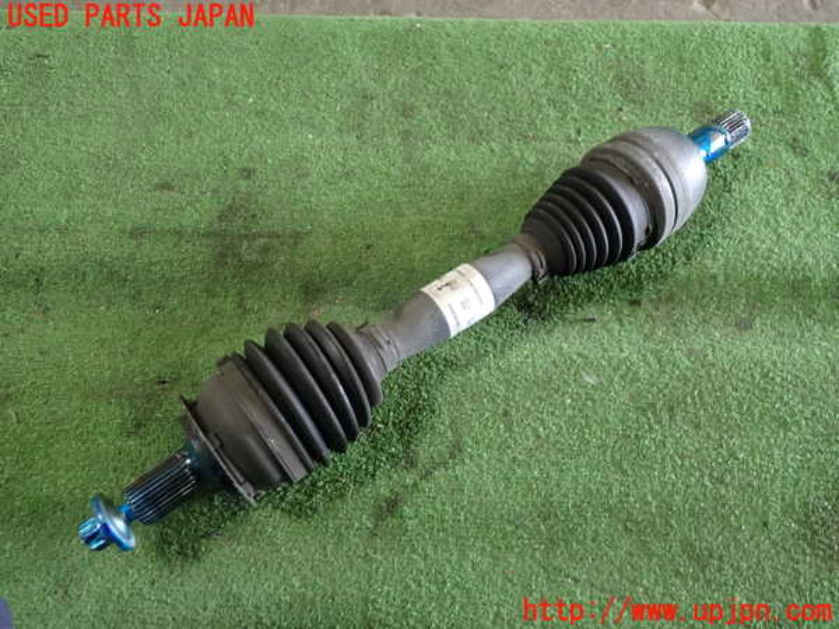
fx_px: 727
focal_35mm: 30
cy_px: 314
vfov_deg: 46.8
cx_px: 420
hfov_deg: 60.0
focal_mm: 5.4
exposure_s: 1/30
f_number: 2.3
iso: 200
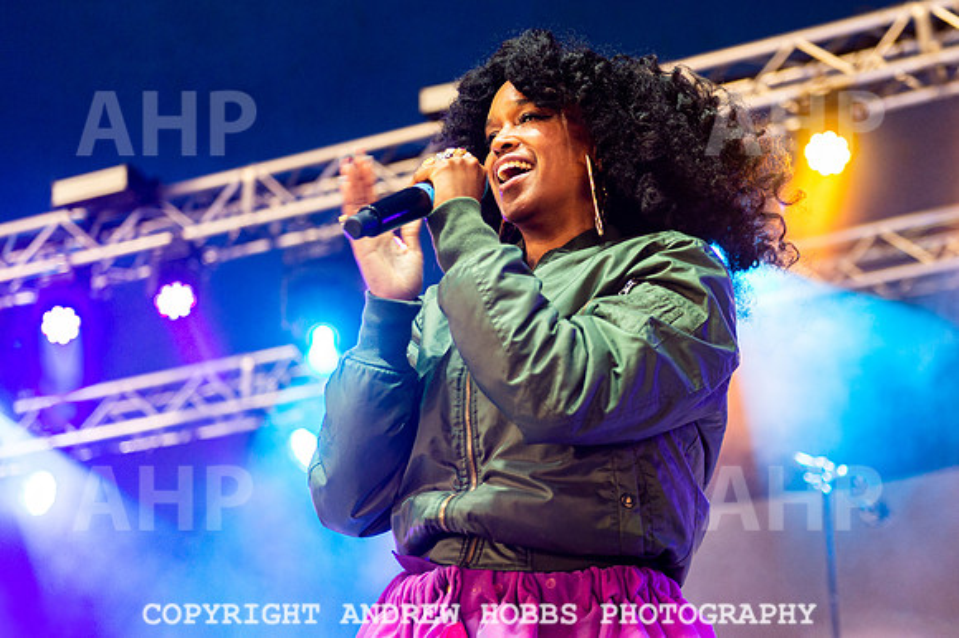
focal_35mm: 67
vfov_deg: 20.2
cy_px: 268
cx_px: 556
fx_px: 1791
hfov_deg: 29.9
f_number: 2.8
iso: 800
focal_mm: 58
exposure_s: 1/100
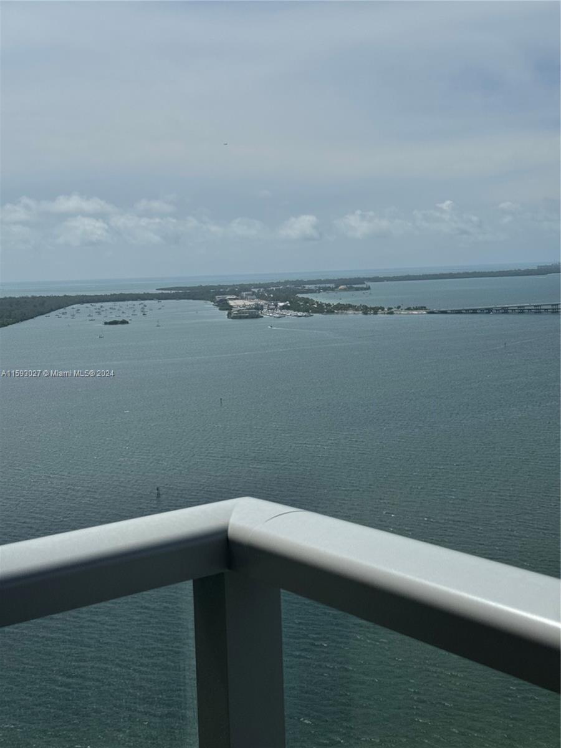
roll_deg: +2.3
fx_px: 1037
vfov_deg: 39.7
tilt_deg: -6.1
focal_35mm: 48
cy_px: 374
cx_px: 280
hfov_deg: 30.3
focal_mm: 6.76
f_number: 1.78
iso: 64
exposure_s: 1/10526
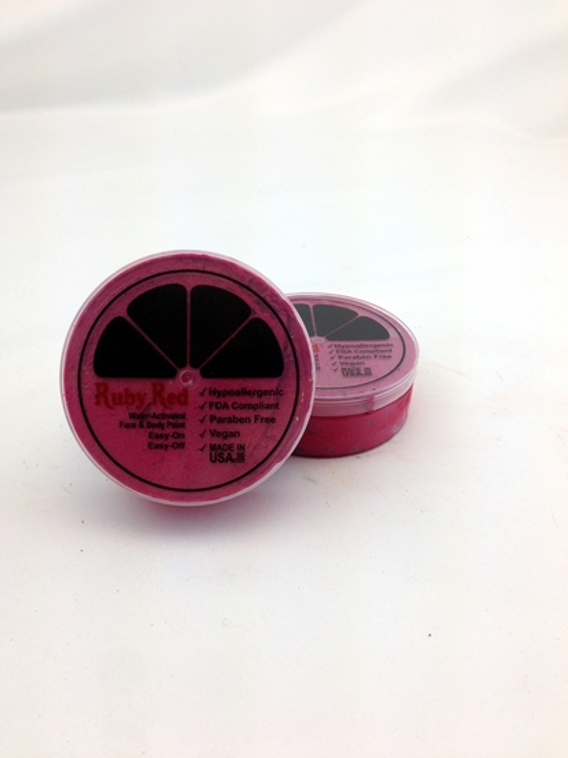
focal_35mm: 33
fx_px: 723
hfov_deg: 42.9
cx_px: 284
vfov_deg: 55.4
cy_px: 379
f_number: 2.4
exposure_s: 1/155
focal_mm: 4.12
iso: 50
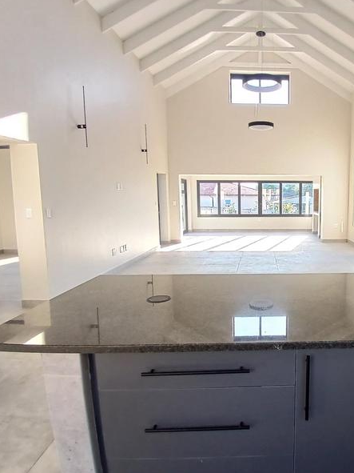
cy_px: 235
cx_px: 273
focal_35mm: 23
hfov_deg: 55.5
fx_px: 314
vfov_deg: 73.9
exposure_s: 1/50
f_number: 2.2
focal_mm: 1.4
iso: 64
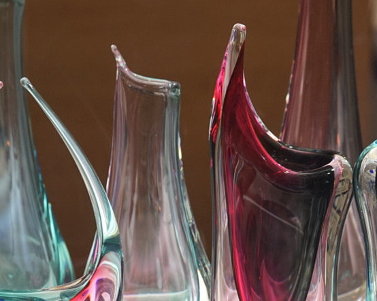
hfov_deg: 15.7
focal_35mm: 122
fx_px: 1361
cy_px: 193
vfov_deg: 12.6
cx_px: 114
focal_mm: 45
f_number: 4.5
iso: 400
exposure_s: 1/60
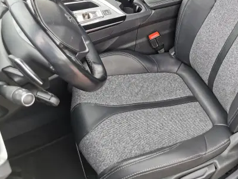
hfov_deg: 42.3
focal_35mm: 43
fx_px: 295
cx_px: 183
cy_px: 39
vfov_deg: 32.7
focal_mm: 5.56
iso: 64
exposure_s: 1/99.9
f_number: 1.6
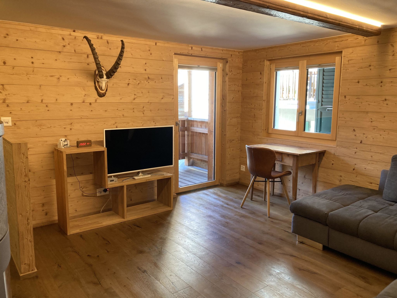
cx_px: 198
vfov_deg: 49.7
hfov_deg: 63.4
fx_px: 321
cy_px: 149
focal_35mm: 28
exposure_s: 1/50
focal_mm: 3.99
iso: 125
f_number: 1.8
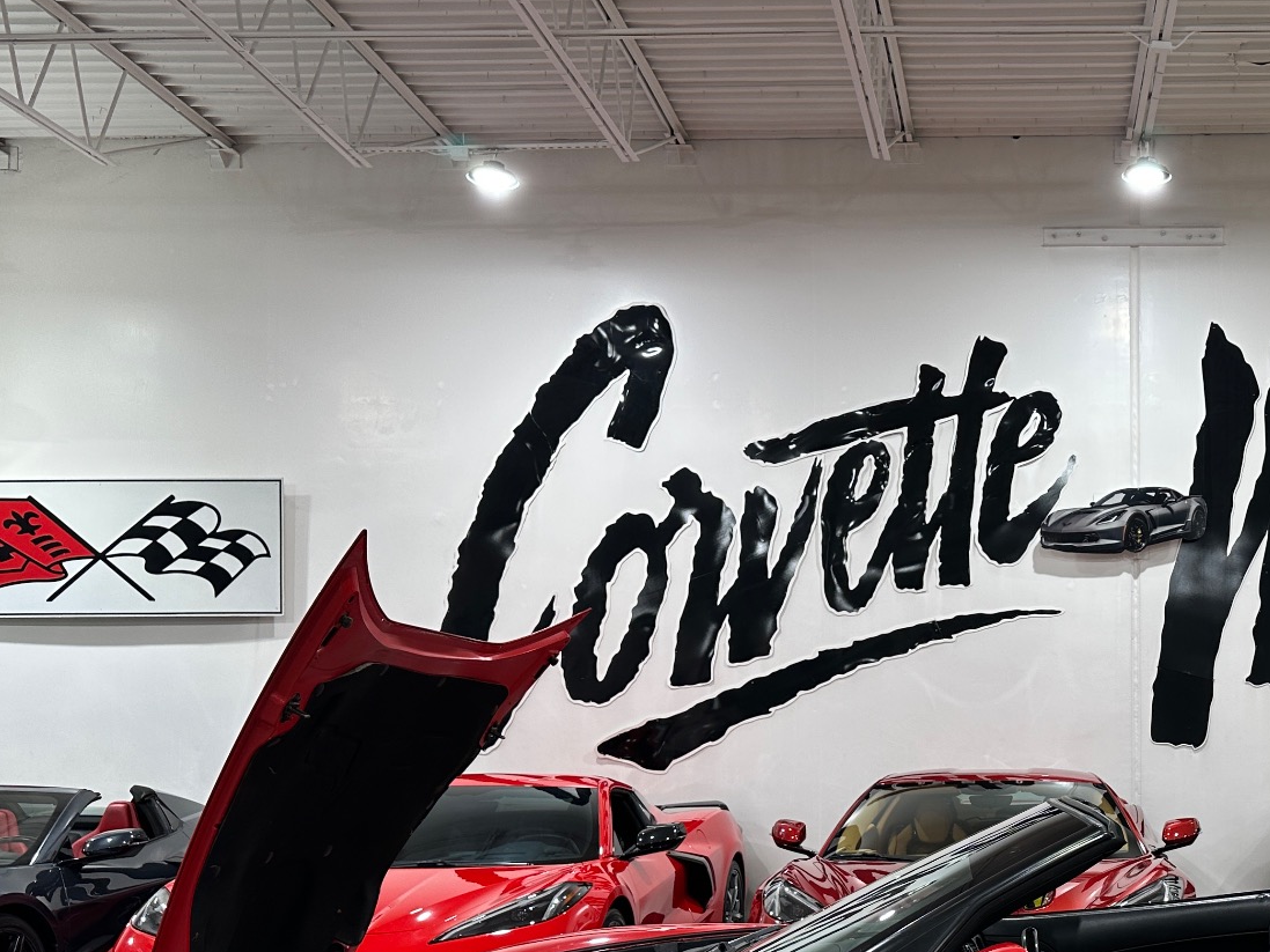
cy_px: 692
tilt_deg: +1.9
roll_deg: -0.3
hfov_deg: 42.3
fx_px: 1541
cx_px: 1055
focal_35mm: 42
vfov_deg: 33.8
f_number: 1.78
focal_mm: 6.86
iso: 80
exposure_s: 1/120
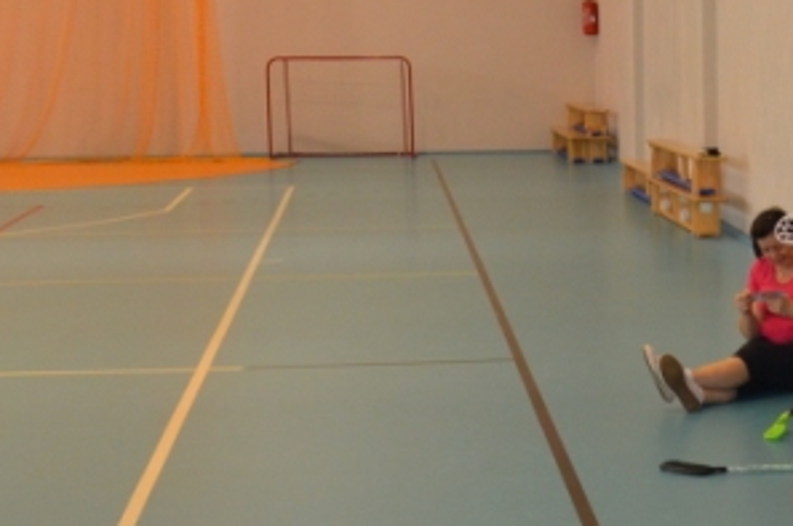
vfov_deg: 11.0
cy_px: 336
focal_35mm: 124
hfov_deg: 15.9
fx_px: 2727
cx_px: 964
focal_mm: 24
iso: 720
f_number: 3.8
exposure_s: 1/60
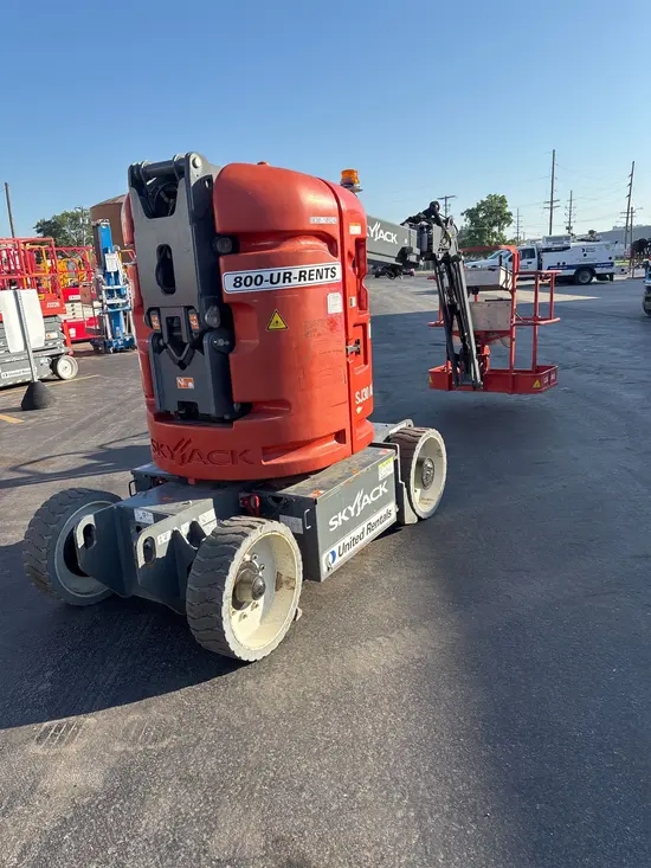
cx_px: 326
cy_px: 434
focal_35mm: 26
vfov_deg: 67.3
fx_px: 652
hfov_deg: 53.1
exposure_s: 1/1812
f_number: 1.6
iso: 50
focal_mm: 5.96
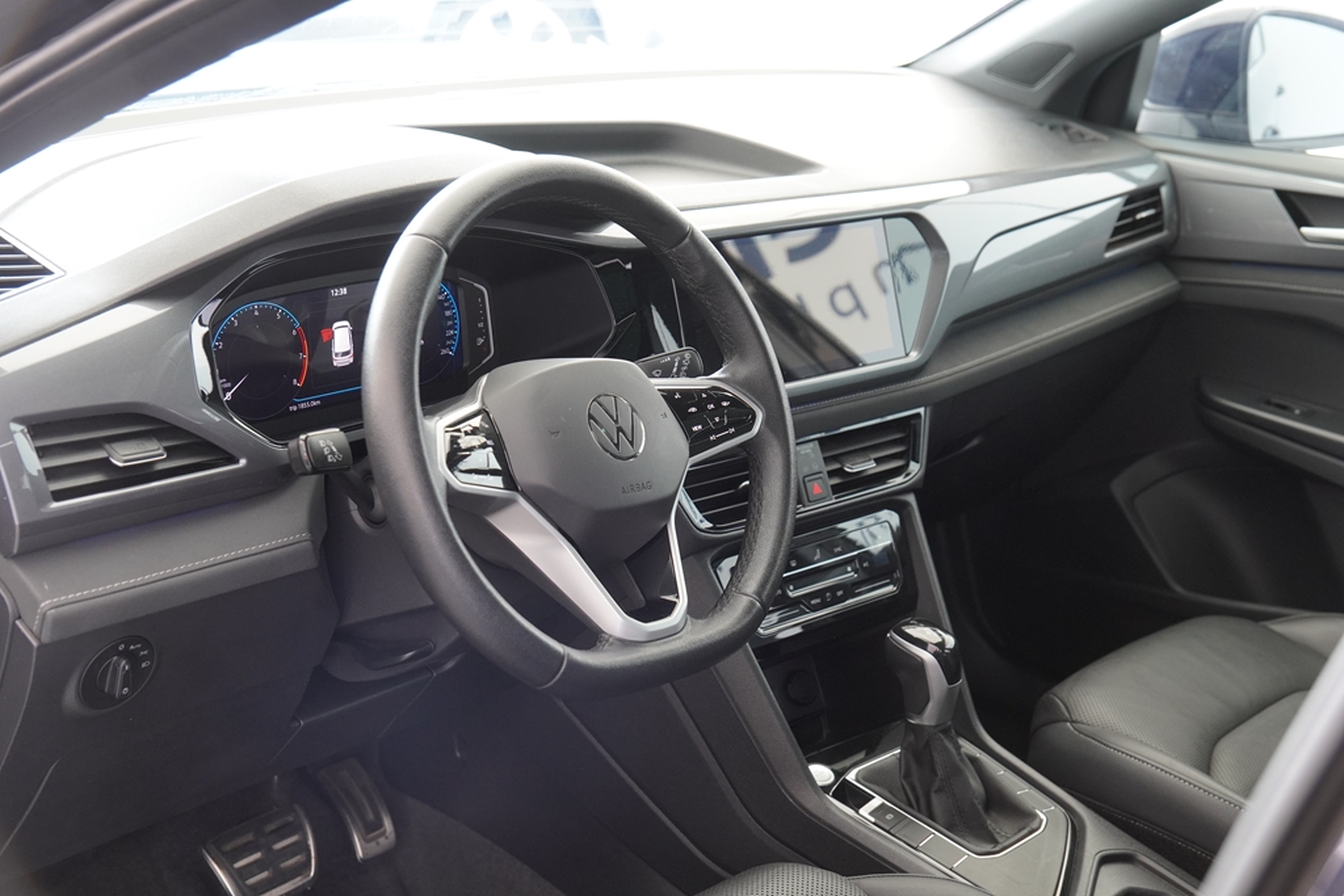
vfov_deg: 26.5
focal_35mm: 51
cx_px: 672
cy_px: 448
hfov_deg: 38.9
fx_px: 1904
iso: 800
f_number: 4
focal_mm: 34
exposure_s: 1/60
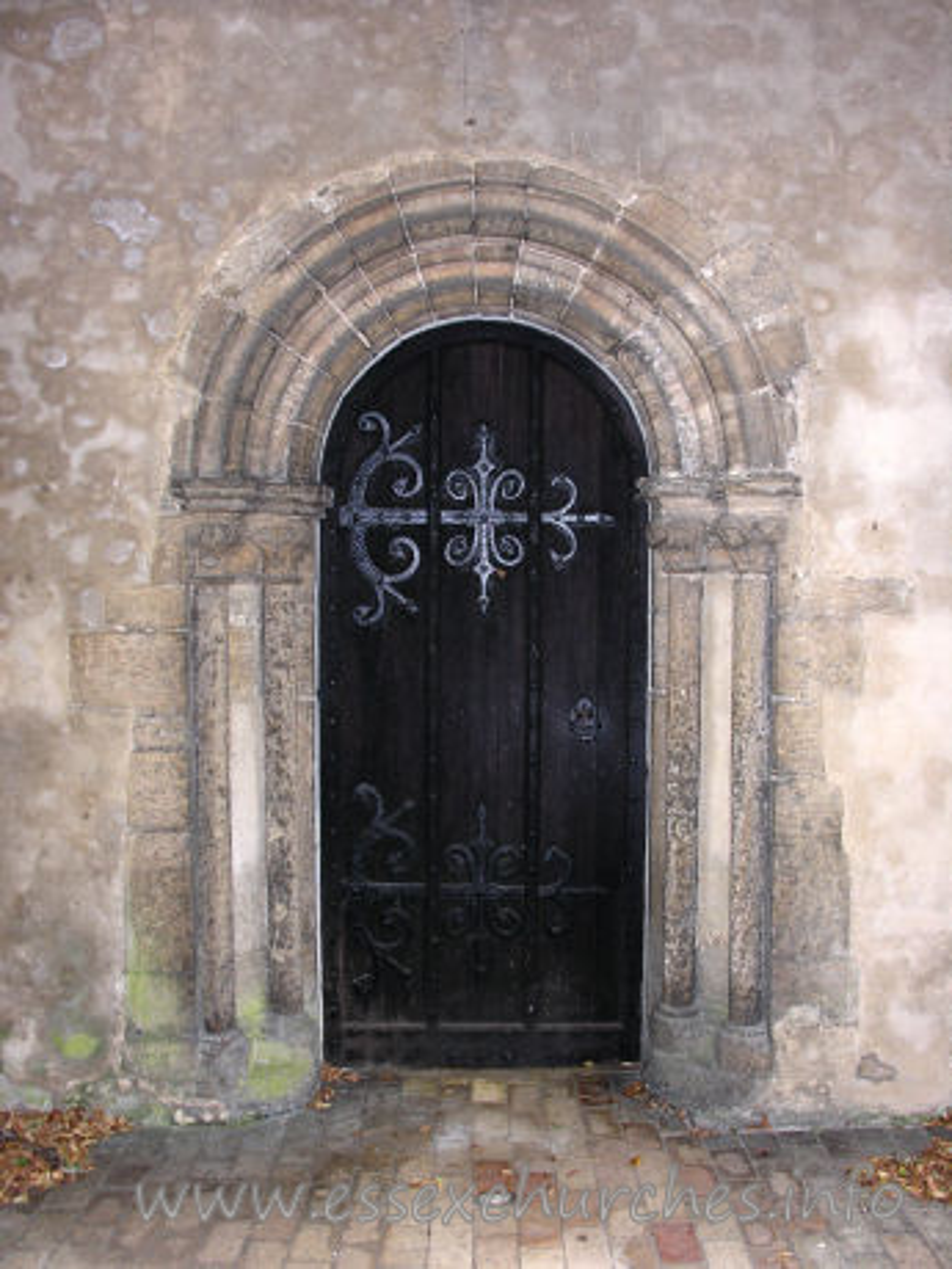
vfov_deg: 50.1
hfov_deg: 38.7
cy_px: 634
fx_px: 1357
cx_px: 476
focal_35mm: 37
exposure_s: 1/60.1
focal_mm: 9.5
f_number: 2.8
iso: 138
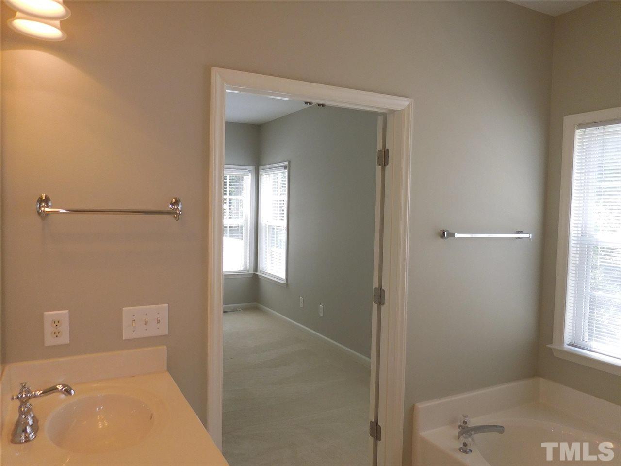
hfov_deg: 69.4
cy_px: 233
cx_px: 310
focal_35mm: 25
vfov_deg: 54.9
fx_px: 448
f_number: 3.3
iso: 125
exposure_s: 1/80
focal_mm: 4.5
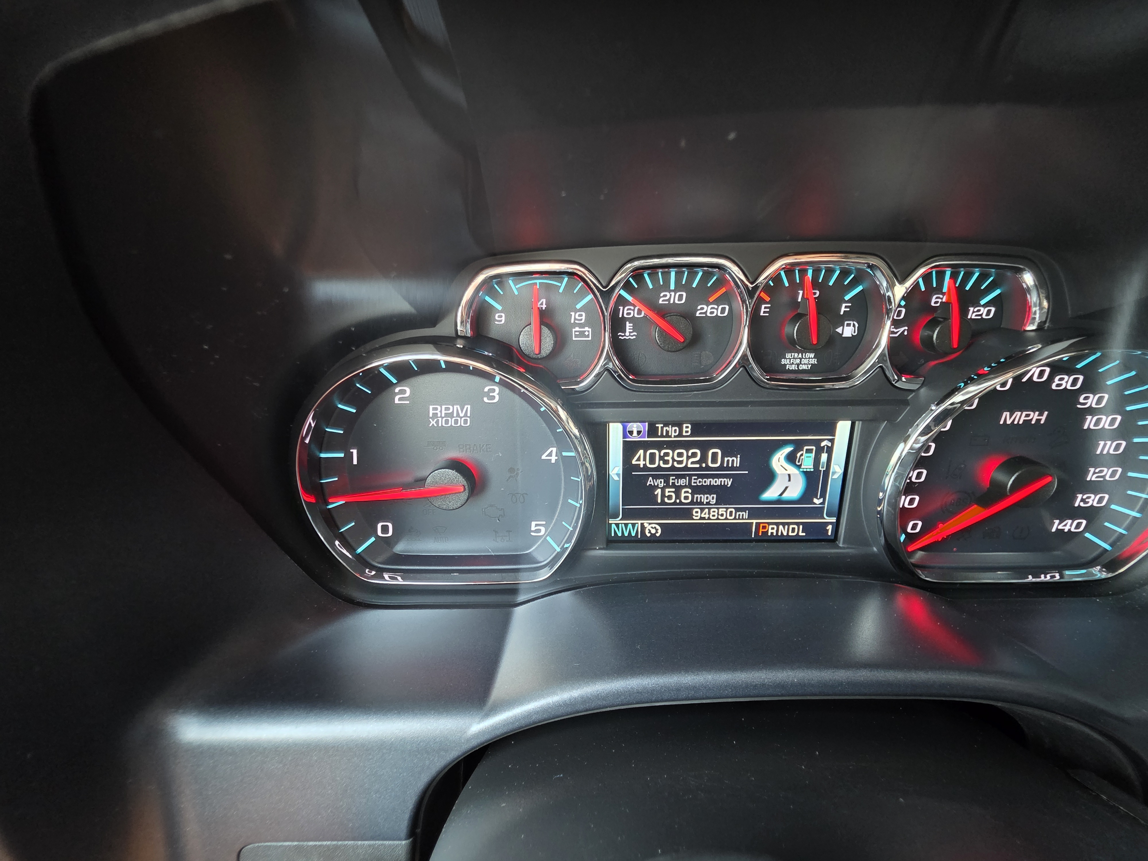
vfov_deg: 89.9
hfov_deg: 106.2
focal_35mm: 13
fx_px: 431
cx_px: 574
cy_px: 430
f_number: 1.9
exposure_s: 1/61
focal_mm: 2.2
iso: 500
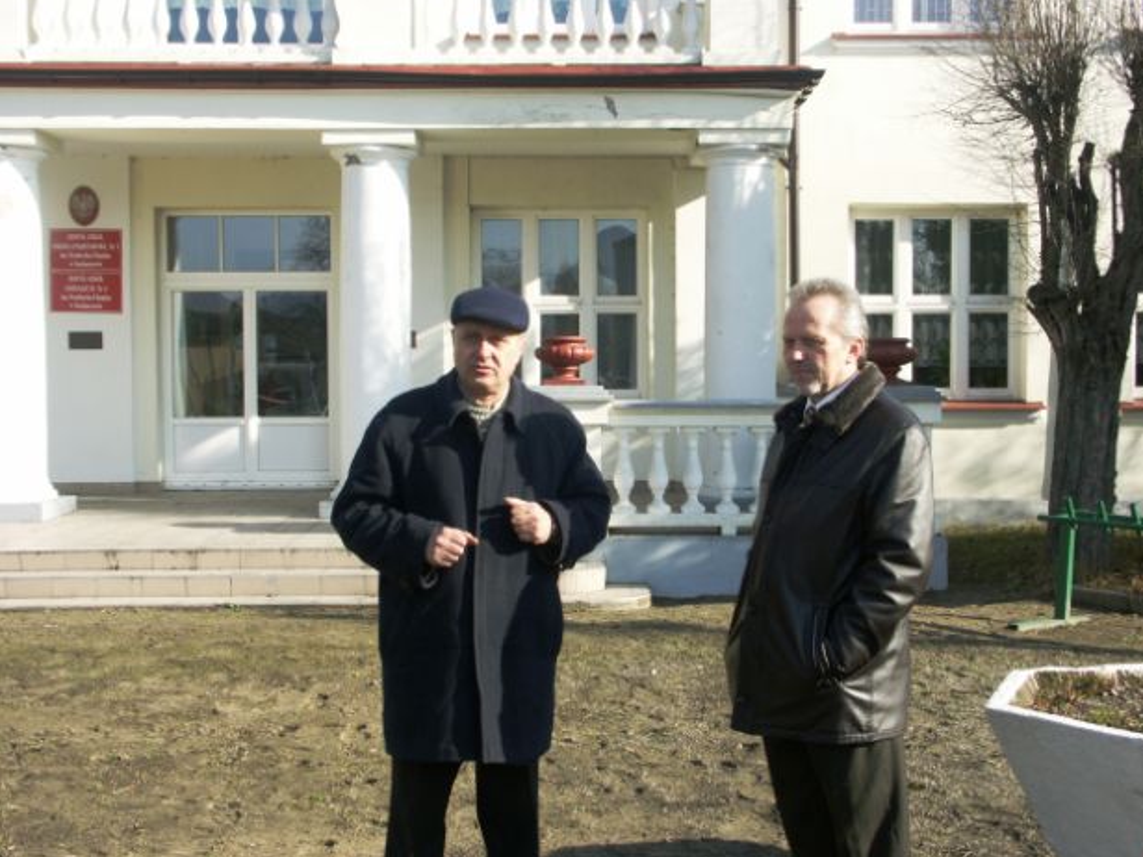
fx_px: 1453
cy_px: 420
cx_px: 583
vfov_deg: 32.9
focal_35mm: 44
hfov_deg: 42.9
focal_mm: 10.98
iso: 64
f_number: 5.6
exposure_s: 1/200
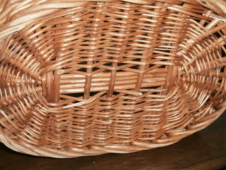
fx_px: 294
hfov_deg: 42.1
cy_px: 78
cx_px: 106
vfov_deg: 32.2
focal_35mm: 45
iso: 200
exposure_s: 1/30
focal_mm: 5.36
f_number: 3.5
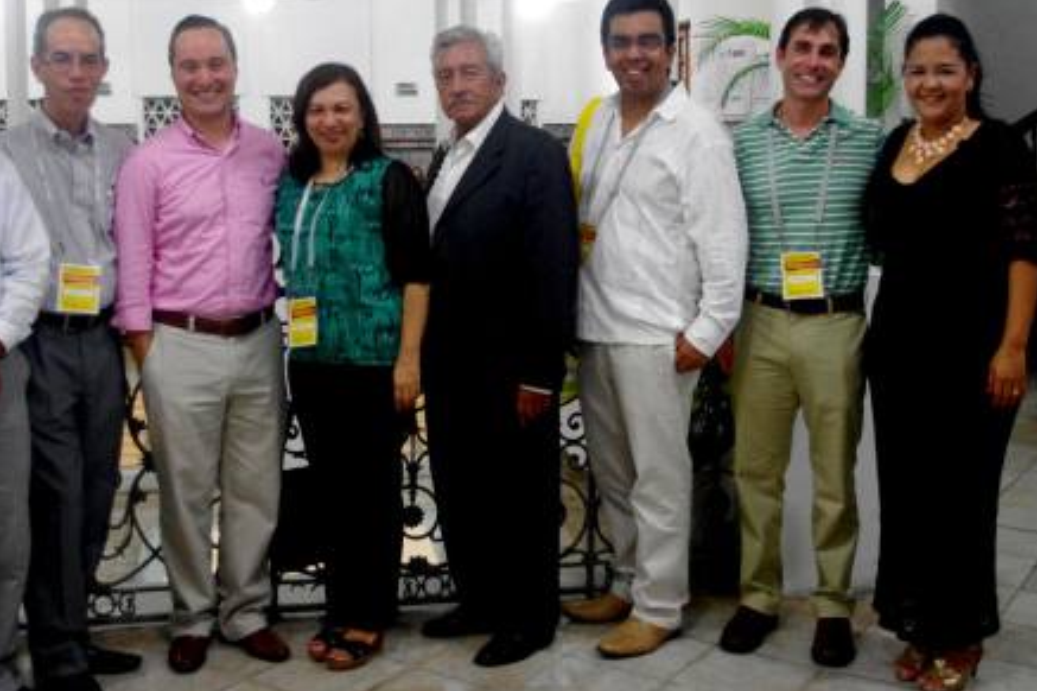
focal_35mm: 43
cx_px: 484
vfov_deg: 30.9
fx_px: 1238
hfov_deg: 45.4
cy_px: 228
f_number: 4
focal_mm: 21.25
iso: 3200
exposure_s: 1/25
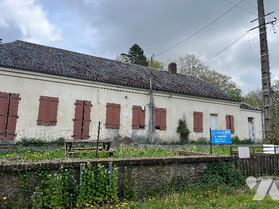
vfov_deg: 53.1
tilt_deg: +7.9
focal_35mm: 26
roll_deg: -1.6
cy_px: 104
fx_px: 210
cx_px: 140
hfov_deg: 67.3
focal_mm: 5.1
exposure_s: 1/1672
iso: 50
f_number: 1.6
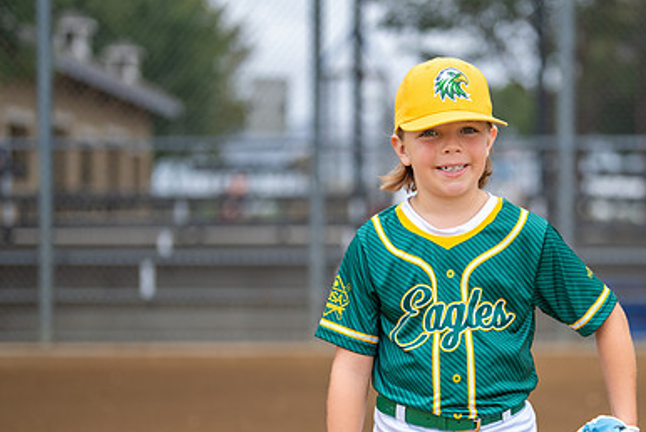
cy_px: 282
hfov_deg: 23.2
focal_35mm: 87
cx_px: 462
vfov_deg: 15.7
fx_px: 1562
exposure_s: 1/2500
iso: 160
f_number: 1.2
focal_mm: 50
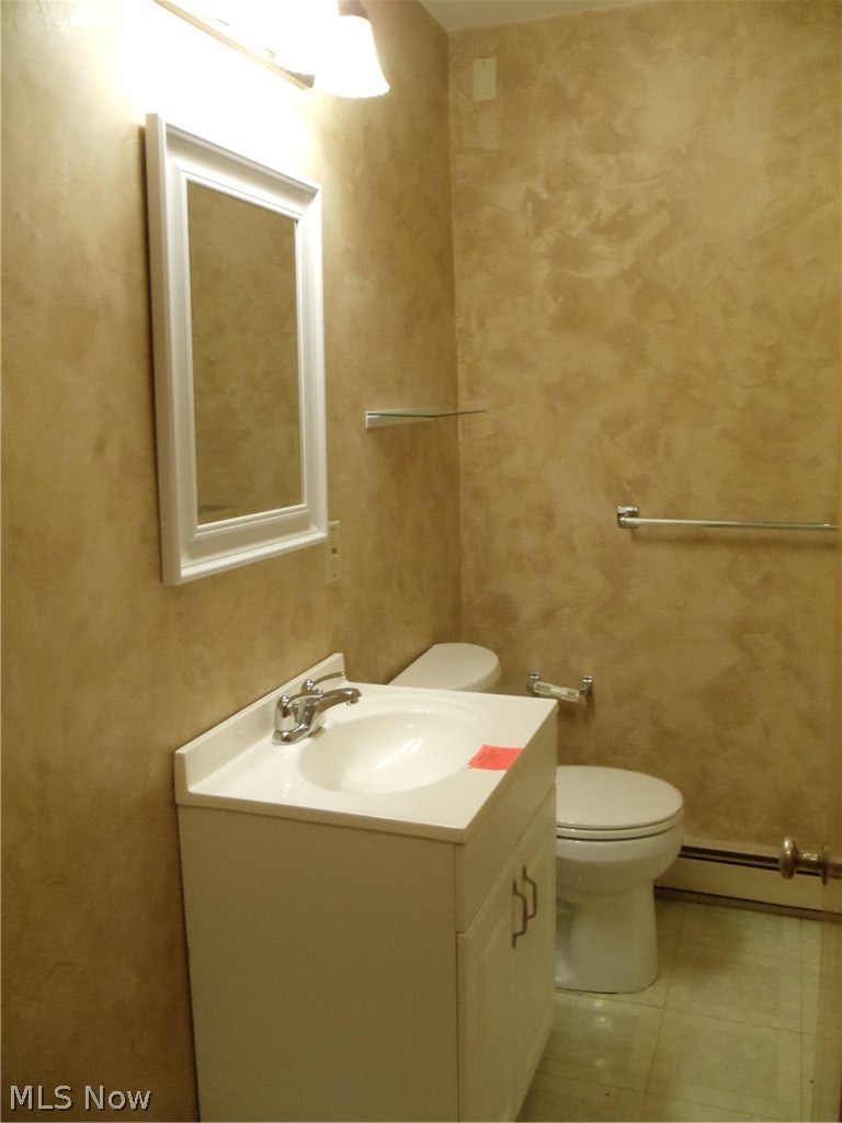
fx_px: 1427
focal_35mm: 44
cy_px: 562
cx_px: 421
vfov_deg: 42.9
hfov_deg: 32.9
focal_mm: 6
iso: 800
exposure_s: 1/50
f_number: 3.5
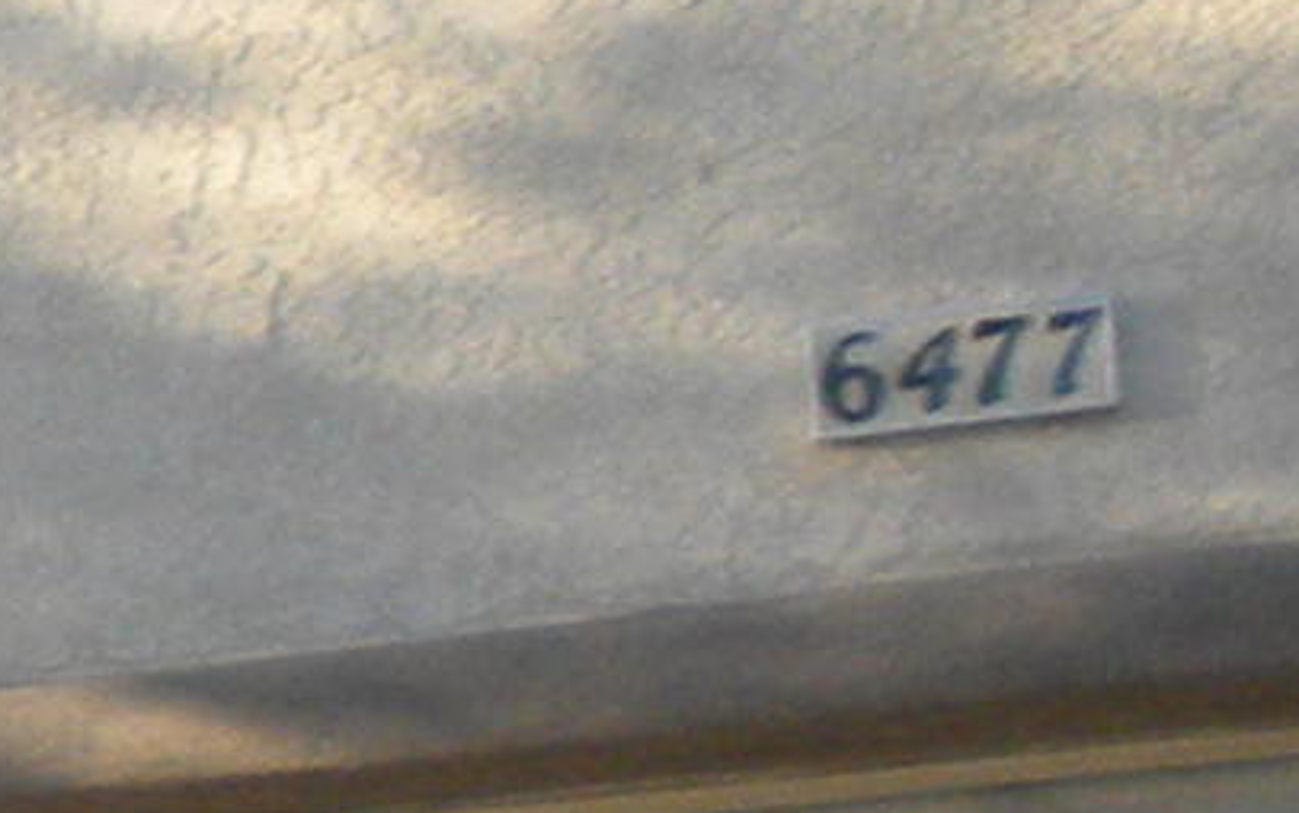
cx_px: -3462
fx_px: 9703
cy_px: 1767
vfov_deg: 4.7
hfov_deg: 6.5
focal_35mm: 274
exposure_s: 1/277
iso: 113
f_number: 4.6
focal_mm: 6.3
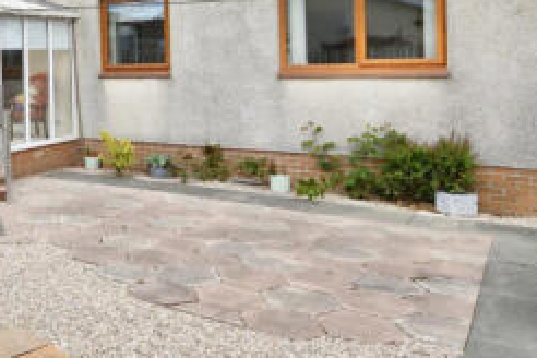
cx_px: -8
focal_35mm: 40
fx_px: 597
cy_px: 56
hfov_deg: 41.7
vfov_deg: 32.2
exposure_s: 1/160
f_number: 6.3
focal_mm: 10
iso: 100
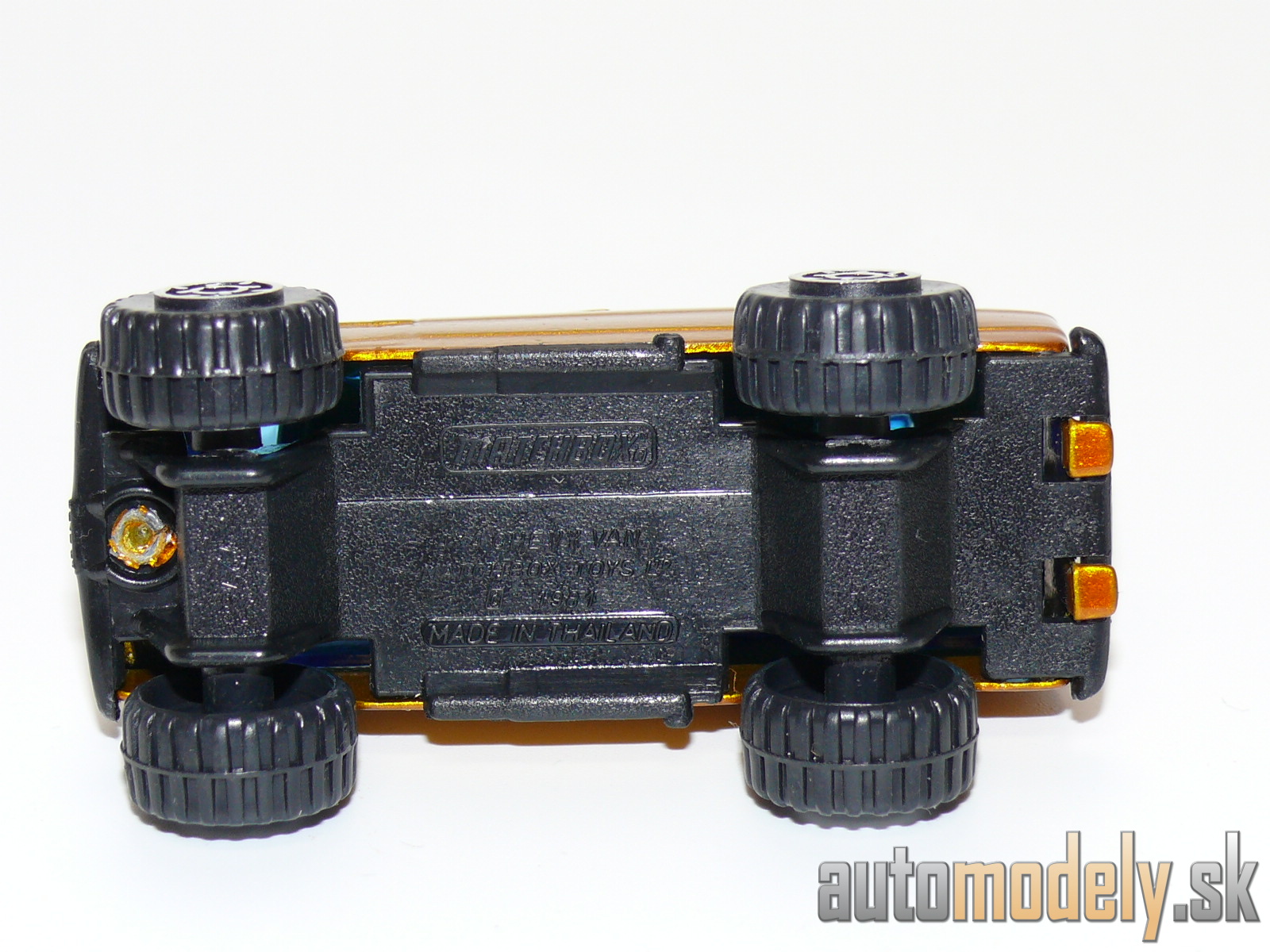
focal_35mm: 102
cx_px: 635
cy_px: 476
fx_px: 3742
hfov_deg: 19.3
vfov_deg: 14.5
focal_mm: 13.3
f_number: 4
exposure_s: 1/30
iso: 100
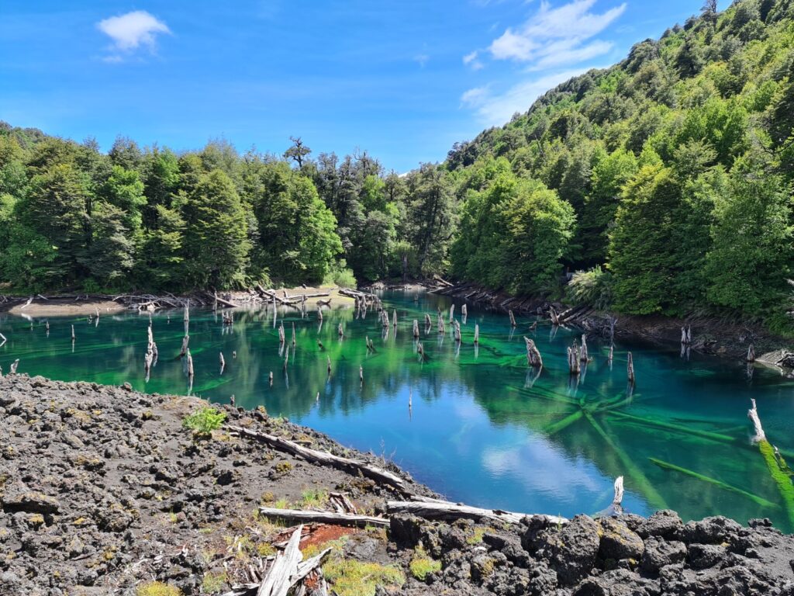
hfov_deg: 69.4
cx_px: 397
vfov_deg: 54.9
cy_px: 298
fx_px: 573
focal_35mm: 25
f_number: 1.8
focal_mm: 7
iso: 50
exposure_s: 1/355
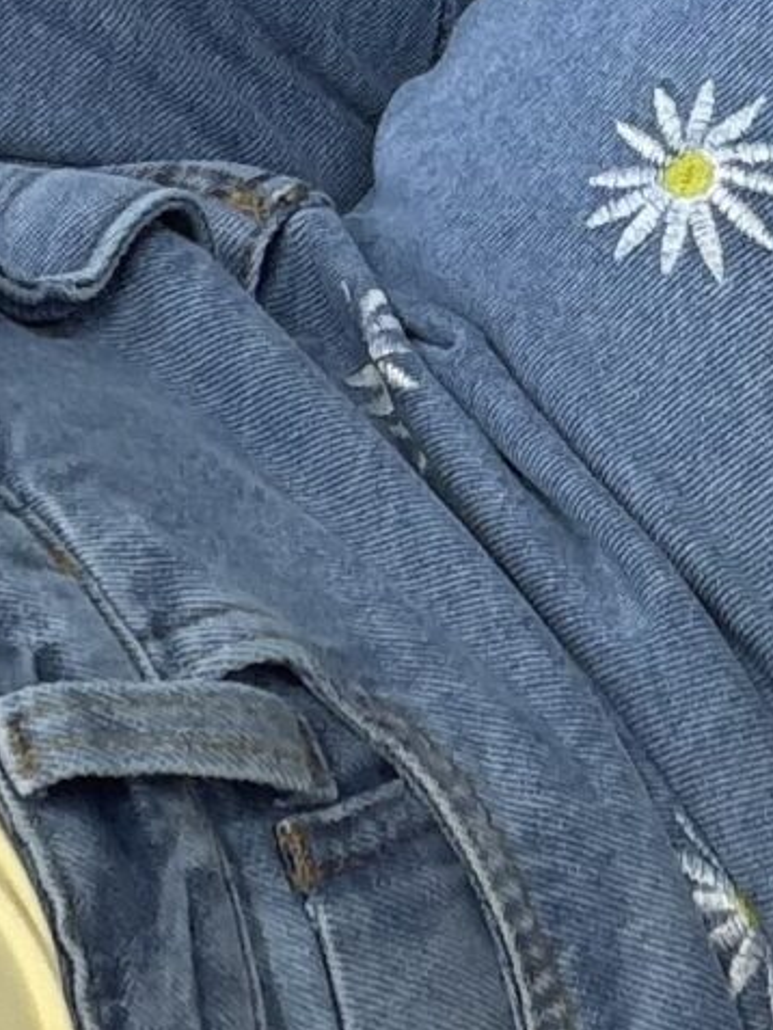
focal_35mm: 161
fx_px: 4792
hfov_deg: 9.2
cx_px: 566
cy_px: 177
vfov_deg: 12.2
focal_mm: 2.71
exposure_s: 1/252
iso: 25
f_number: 1.9
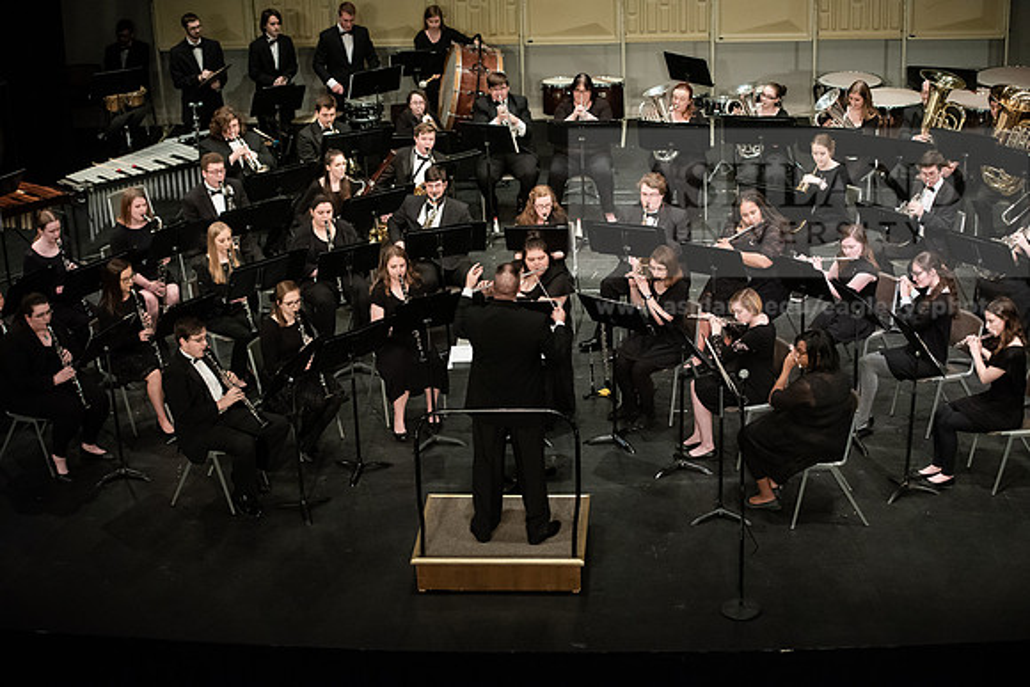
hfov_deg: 28.8
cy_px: 344
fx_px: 2003
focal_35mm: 70
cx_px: 515
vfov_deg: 19.5
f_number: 4
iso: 5000
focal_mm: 70
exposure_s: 1/250
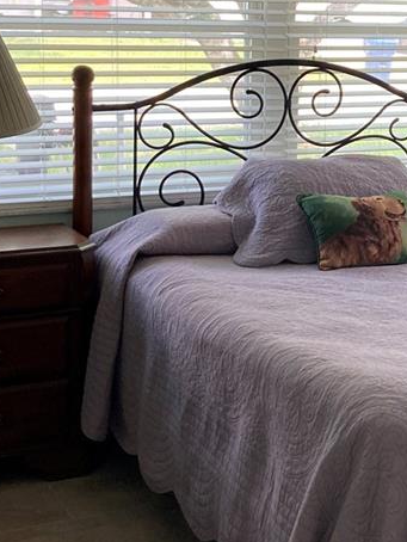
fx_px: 1159
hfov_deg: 19.6
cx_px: 347
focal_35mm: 74
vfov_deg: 26.2
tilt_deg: -5.4
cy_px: 196
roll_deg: -1.7
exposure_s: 1/60
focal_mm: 3.99
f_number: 1.8
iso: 80
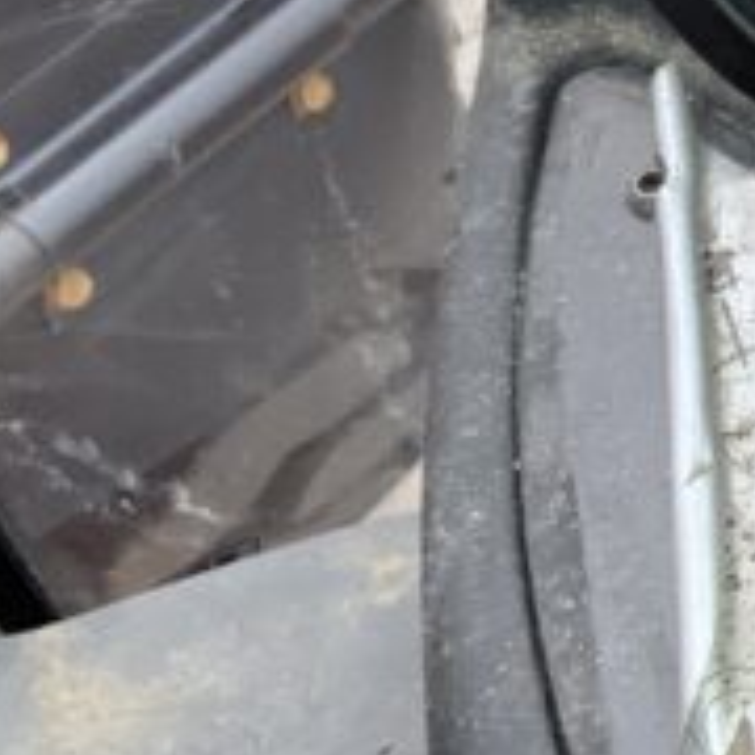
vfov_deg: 11.8
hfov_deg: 10.7
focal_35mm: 146
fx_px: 3603
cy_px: -34
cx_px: 1653
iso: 16
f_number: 1.8
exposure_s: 1/149
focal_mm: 3
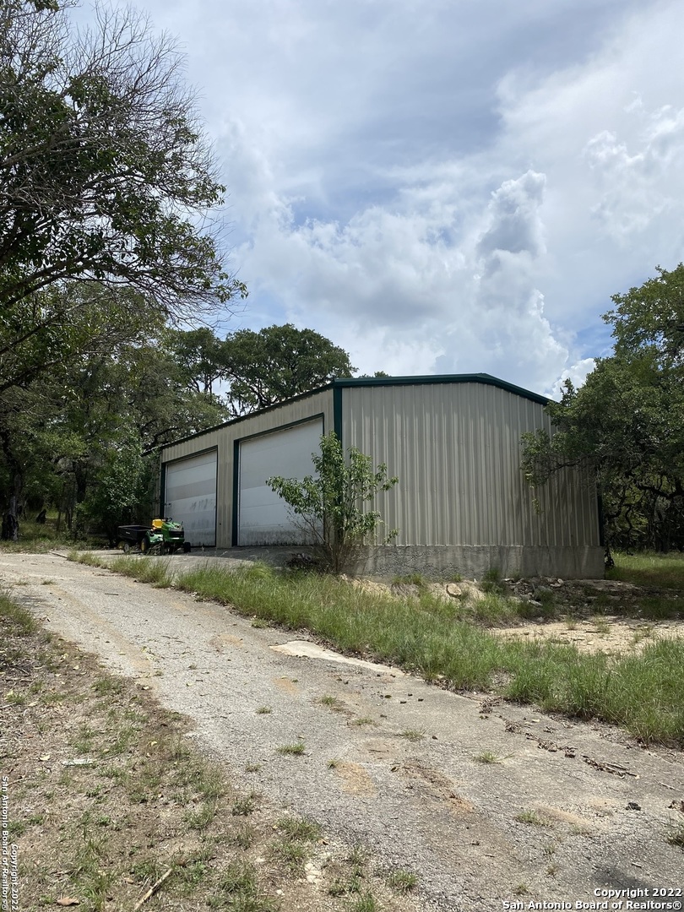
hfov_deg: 53.1
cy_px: 456
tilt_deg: +5.5
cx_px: 342
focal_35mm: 26
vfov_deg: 67.3
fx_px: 685
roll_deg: +1.5
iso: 32
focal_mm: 4.25
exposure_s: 1/4808
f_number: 1.8
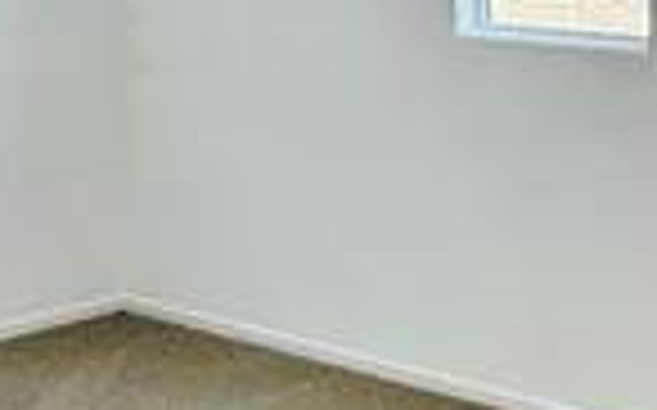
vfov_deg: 12.1
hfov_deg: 20.0
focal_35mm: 104
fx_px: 1861
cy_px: -180
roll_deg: +0.3
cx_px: 342
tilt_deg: +1.1
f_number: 2.2
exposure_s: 1/217
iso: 64
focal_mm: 2.22
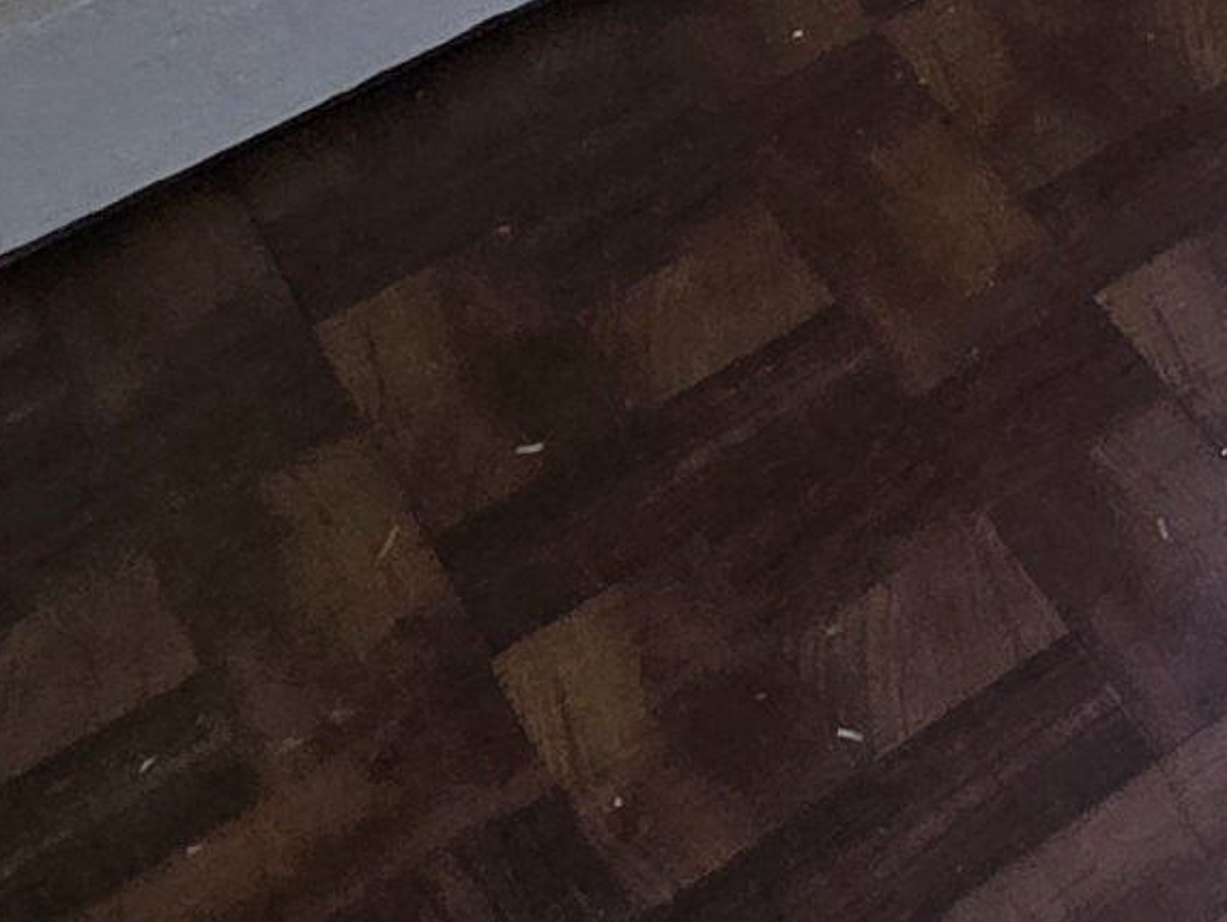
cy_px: -1560
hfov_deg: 15.0
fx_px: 3228
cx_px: 2791
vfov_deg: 11.8
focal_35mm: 91
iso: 50
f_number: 2.2
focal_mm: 2.2
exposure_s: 1/120
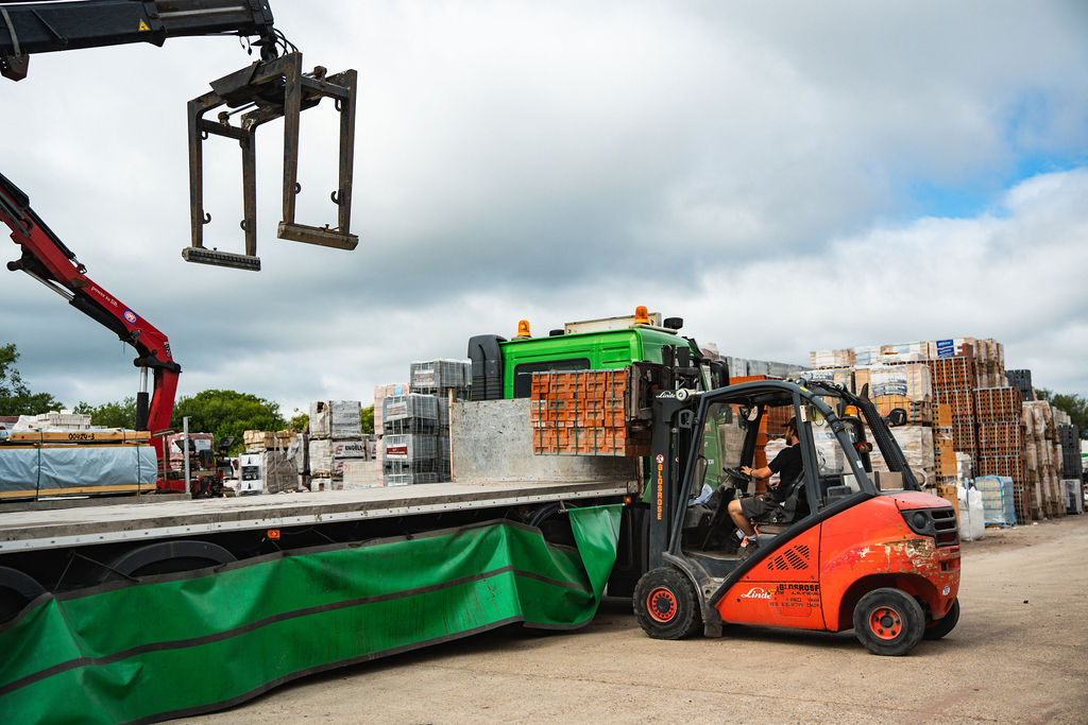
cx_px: 544
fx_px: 1149
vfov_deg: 35.1
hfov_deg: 50.7
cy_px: 362
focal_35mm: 38
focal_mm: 38
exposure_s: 1/1000
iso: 125
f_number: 2.8
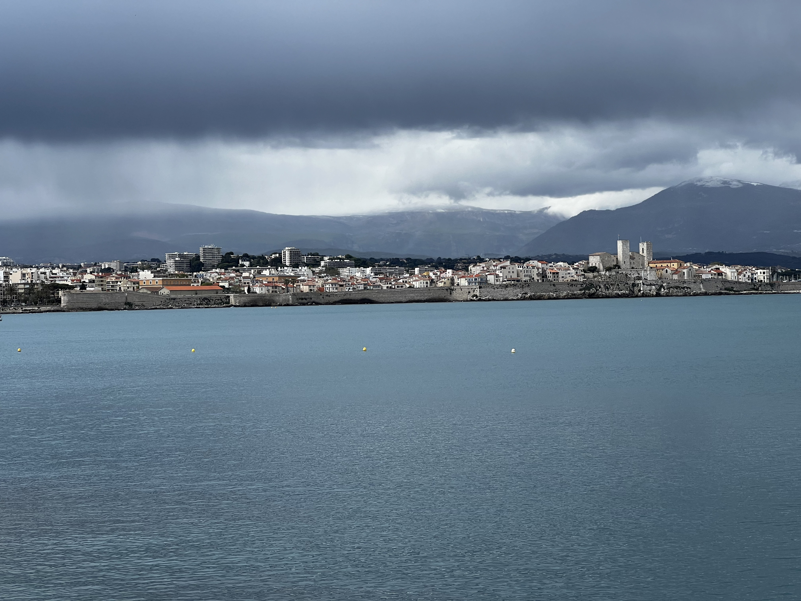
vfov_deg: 19.1
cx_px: 400
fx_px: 1782
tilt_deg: +0.5
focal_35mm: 77
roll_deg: +1.4
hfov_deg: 25.3
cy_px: 300
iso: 32
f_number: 2.8
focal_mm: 9
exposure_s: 1/453
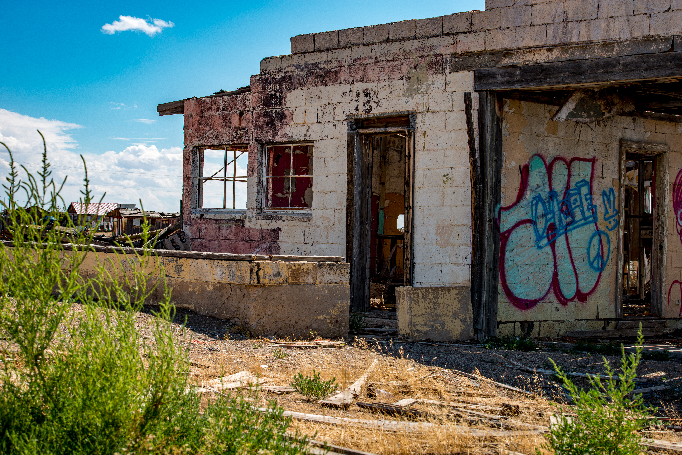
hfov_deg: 28.8
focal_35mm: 70
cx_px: 341
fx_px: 1326
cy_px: 228
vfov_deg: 19.5
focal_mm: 70
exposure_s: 1/160
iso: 100
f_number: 11
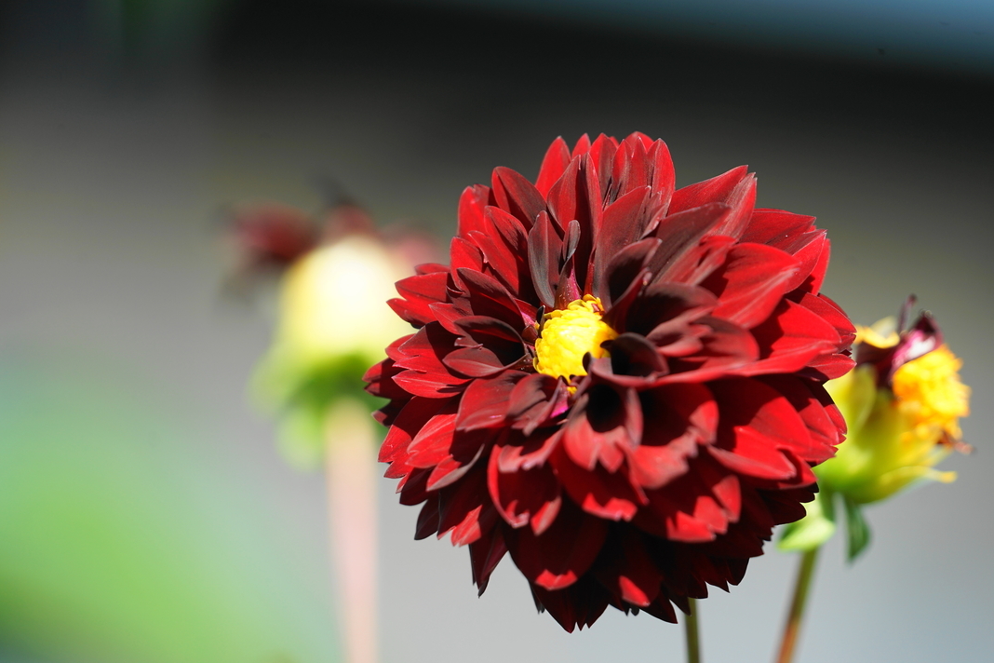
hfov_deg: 6.1
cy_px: 366
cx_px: 535
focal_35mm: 337
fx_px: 9304
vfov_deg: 4.1
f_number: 5.6
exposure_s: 1/320
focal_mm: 300
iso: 200
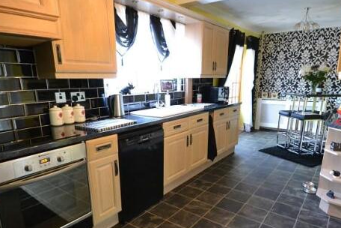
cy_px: 135
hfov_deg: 74.2
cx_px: 187
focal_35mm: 24
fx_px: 225
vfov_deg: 53.3
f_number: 3.5
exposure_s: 1/60
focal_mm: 11
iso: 3200
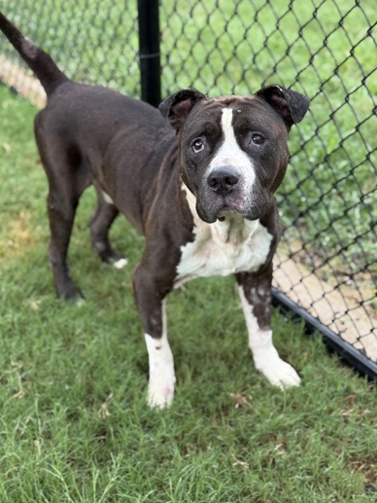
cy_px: 259
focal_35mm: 52
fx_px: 755
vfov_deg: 36.8
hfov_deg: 28.0
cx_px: 187
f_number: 1.78
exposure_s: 1/390
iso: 80
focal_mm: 6.76
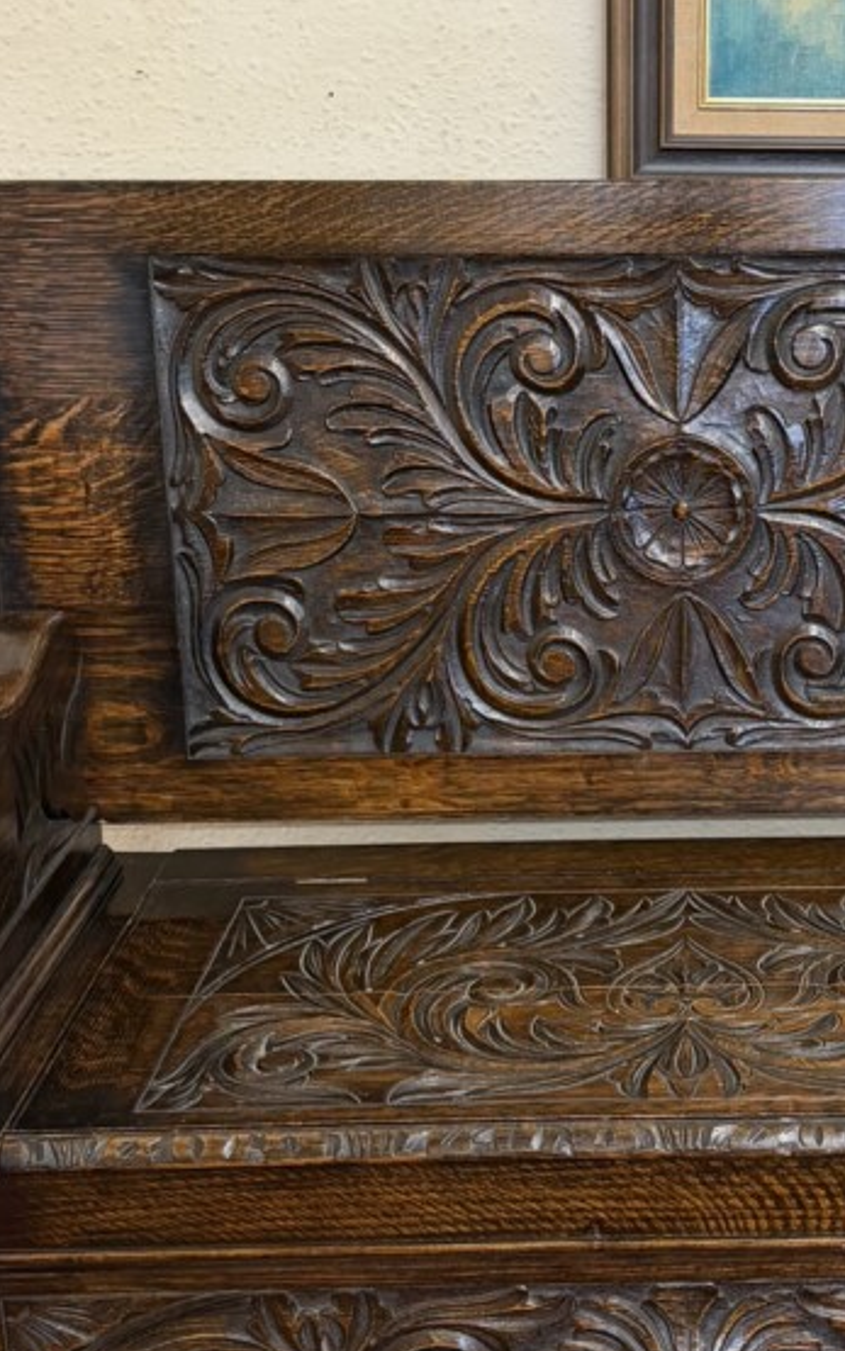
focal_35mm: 55
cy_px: 740
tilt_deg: -20.5
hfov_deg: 23.2
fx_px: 2026
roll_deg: +0.2
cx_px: 696
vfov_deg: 36.9
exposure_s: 1/50
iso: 200
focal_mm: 6.76
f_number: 1.78
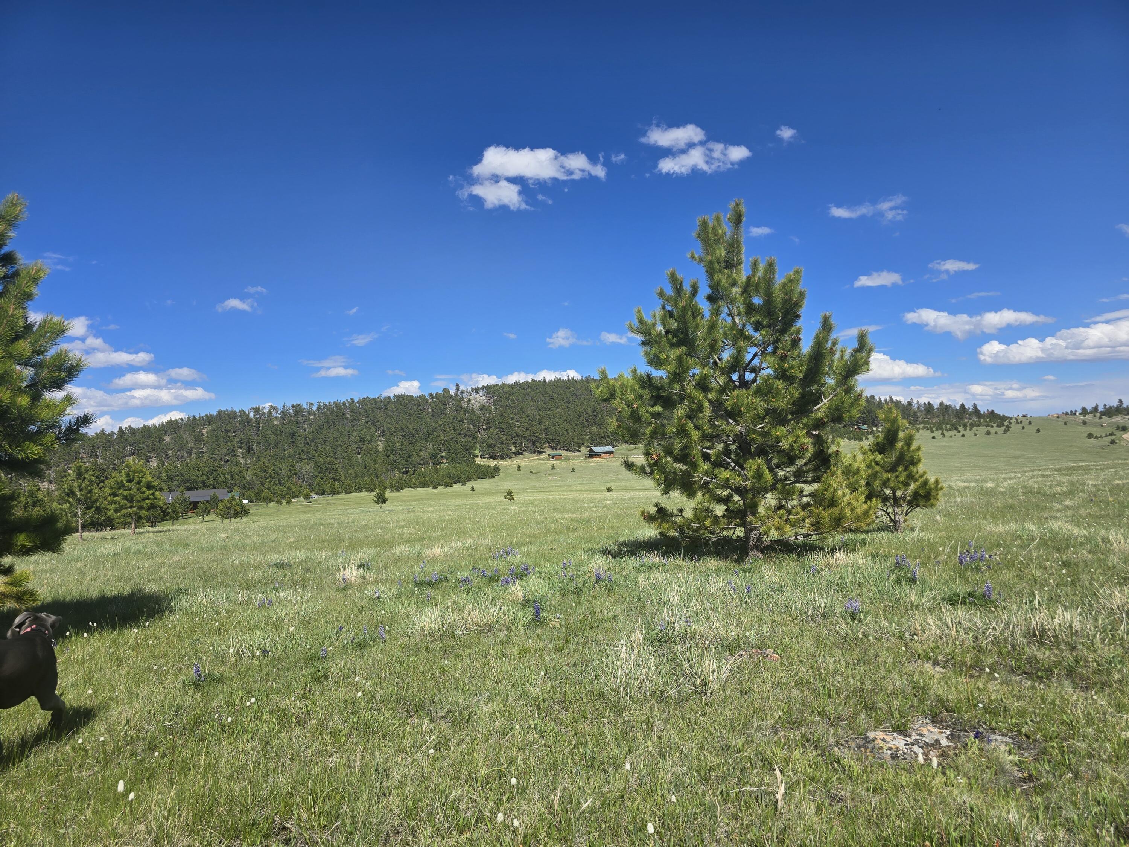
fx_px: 750
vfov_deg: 58.9
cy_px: 424
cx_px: 564
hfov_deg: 73.9
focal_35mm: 23
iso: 12
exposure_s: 1/1055
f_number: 1.7
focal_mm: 6.3
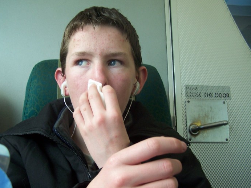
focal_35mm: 44
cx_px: 108
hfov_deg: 42.8
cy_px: 105
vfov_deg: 32.8
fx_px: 319
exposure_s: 1/30
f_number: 2.8
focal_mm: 6.3
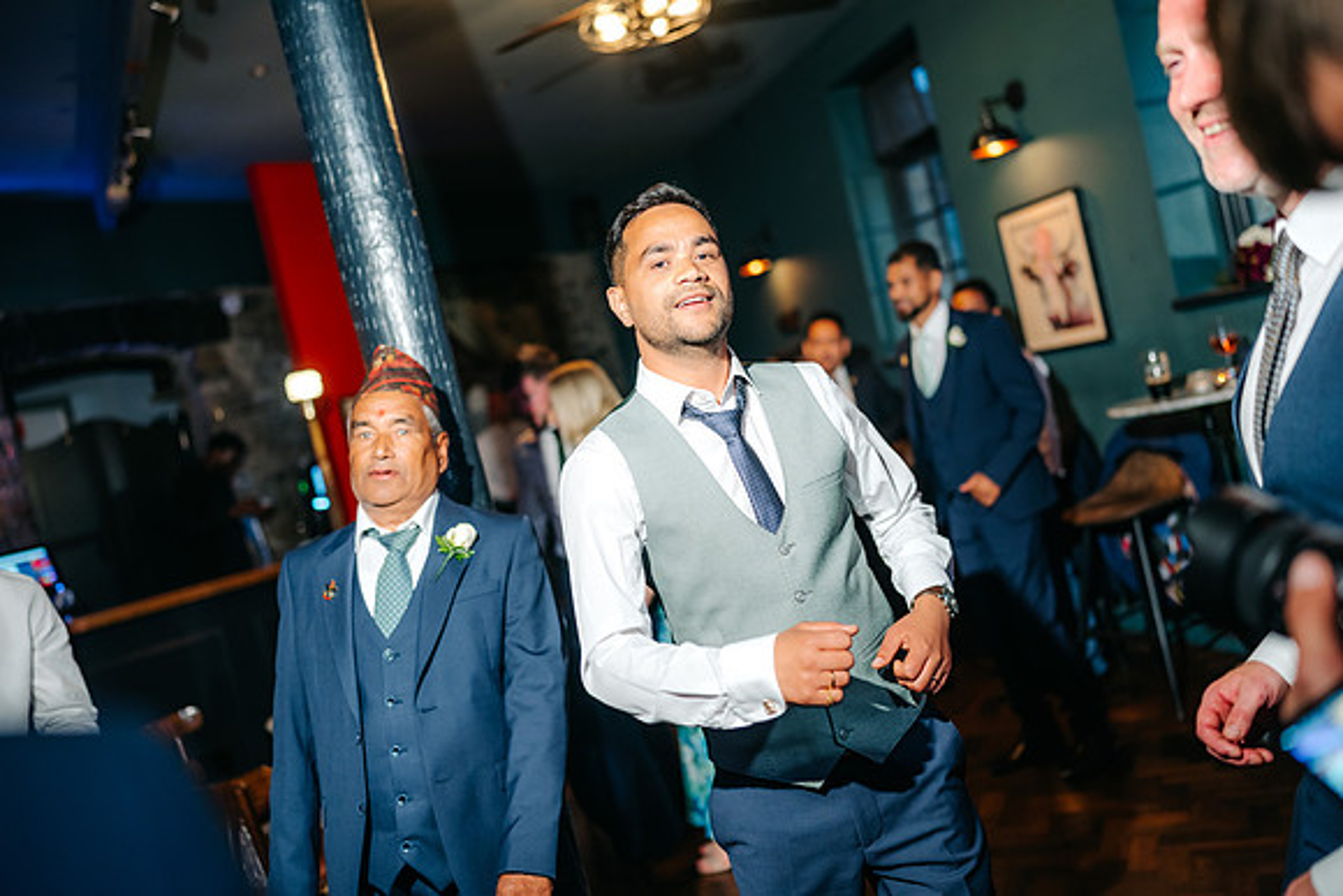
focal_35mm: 35
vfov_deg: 37.9
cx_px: 672
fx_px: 1306
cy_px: 448
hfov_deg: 54.4
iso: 400
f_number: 1.6
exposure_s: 1/200
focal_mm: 35
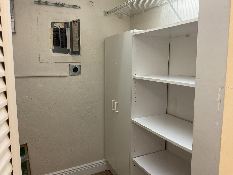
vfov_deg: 48.2
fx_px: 195
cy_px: 88
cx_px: 116
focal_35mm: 29
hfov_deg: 61.7
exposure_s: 1/60
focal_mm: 3
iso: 125
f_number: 1.8
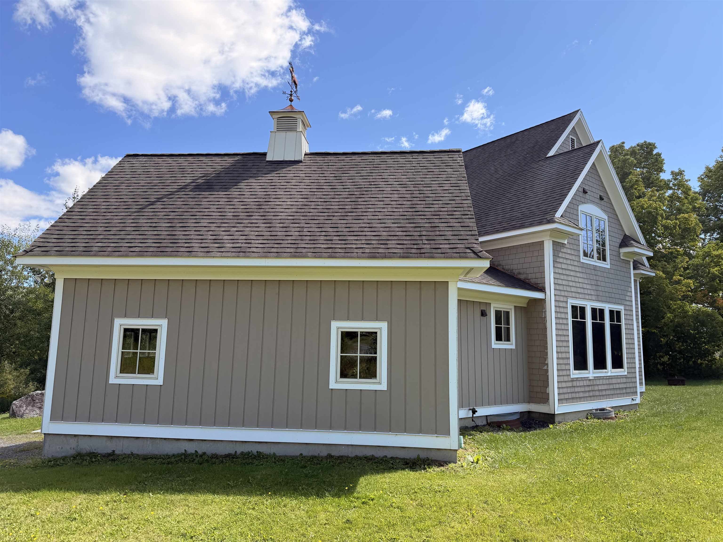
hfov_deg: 71.6
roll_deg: -0.9
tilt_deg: +7.7
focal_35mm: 24
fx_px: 501
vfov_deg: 56.8
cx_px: 362
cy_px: 271
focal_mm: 6.76
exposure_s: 1/3021
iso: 100
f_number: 1.78
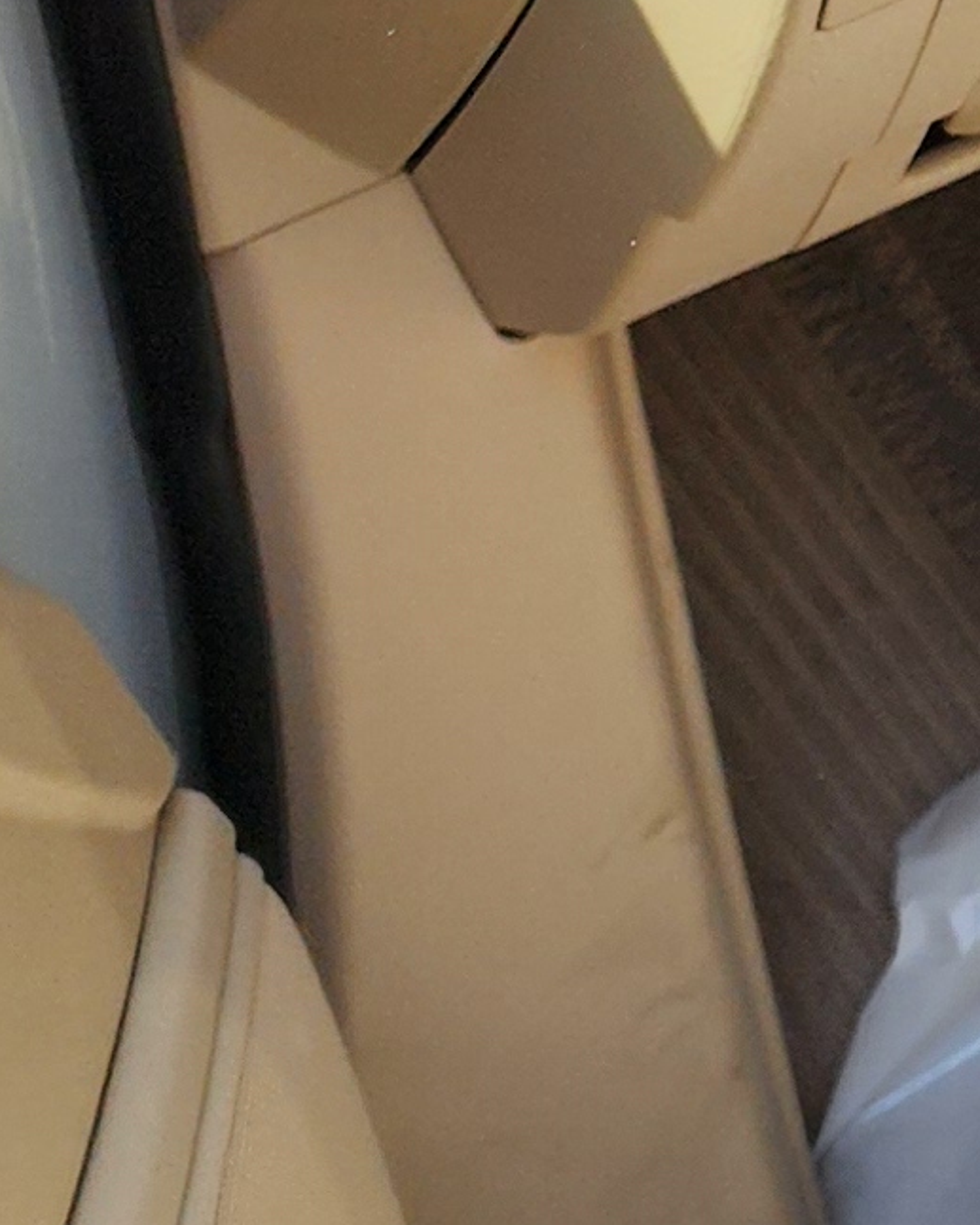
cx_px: 3691
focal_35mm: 139
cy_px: -1417
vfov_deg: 12.0
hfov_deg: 7.9
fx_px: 5038
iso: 12
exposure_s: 1/433
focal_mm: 6.4
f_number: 1.8
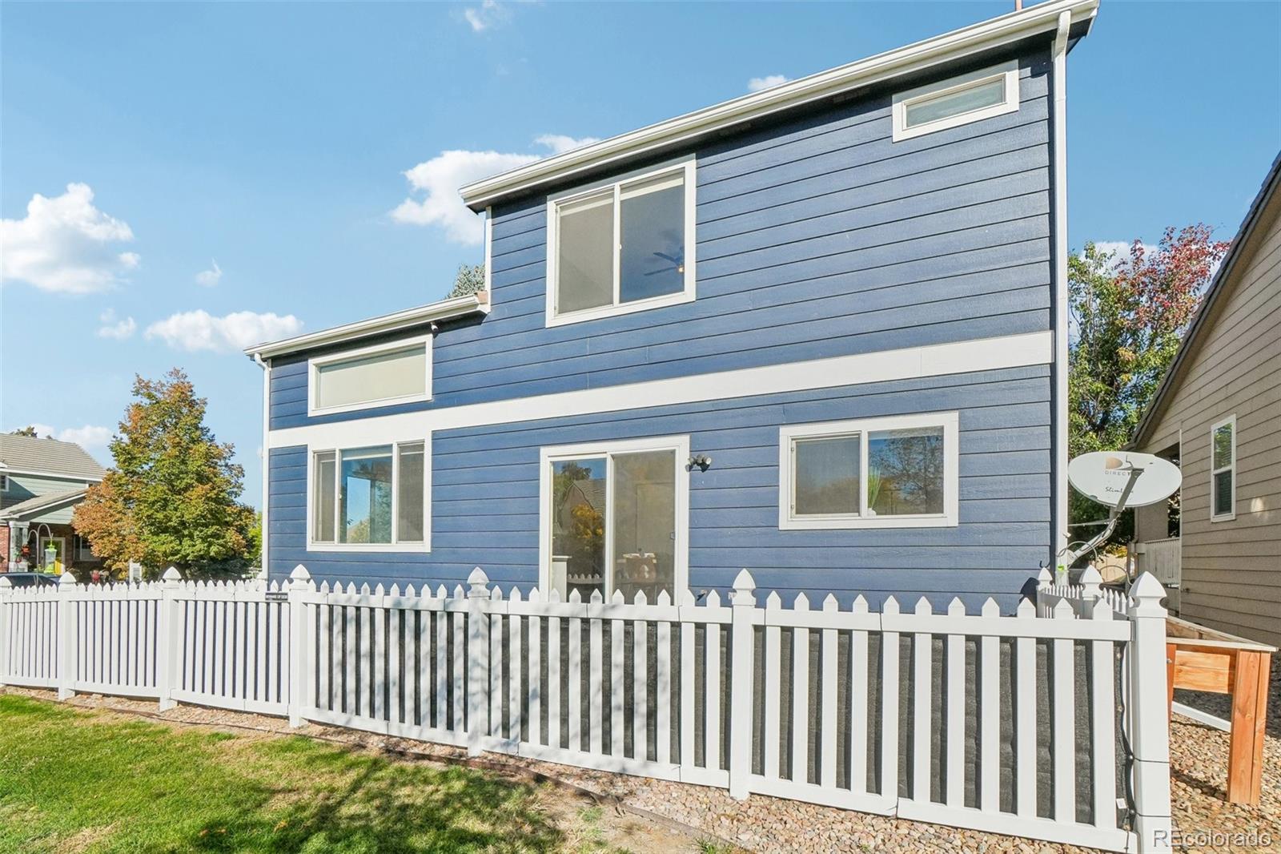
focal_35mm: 15
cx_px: 640
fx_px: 534
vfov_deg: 77.3
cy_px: 427
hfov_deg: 100.4
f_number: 8
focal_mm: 10
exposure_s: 1/2000
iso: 400
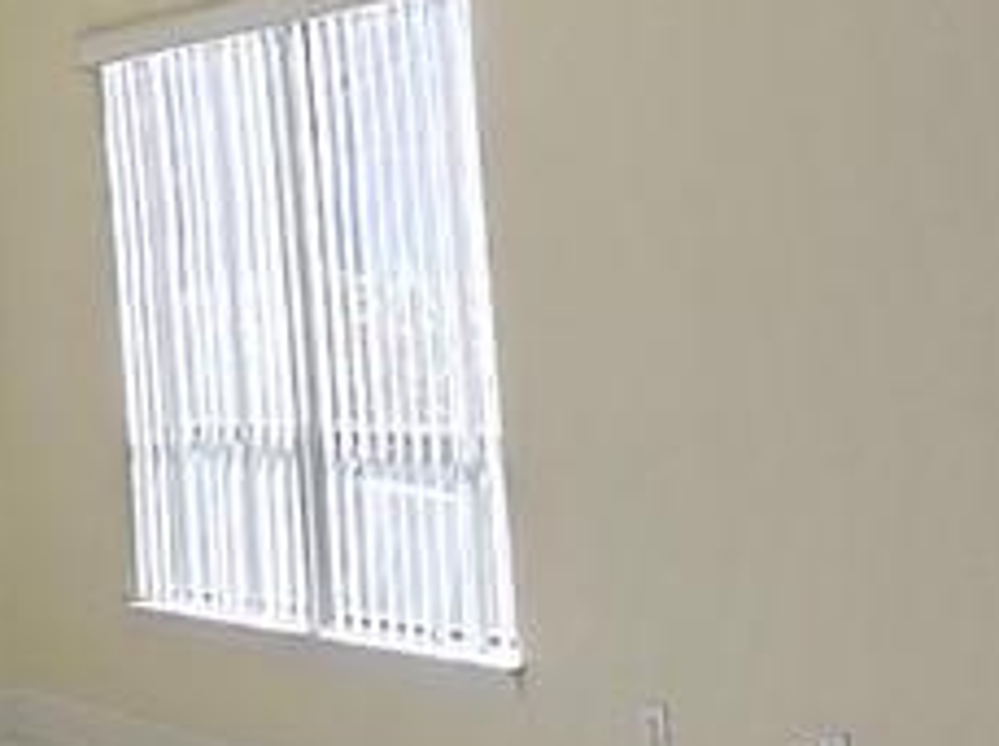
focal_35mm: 91
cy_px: 131
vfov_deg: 16.1
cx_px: -87
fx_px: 2622
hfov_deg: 20.6
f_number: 2.2
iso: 50
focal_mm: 2.2
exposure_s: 1/230
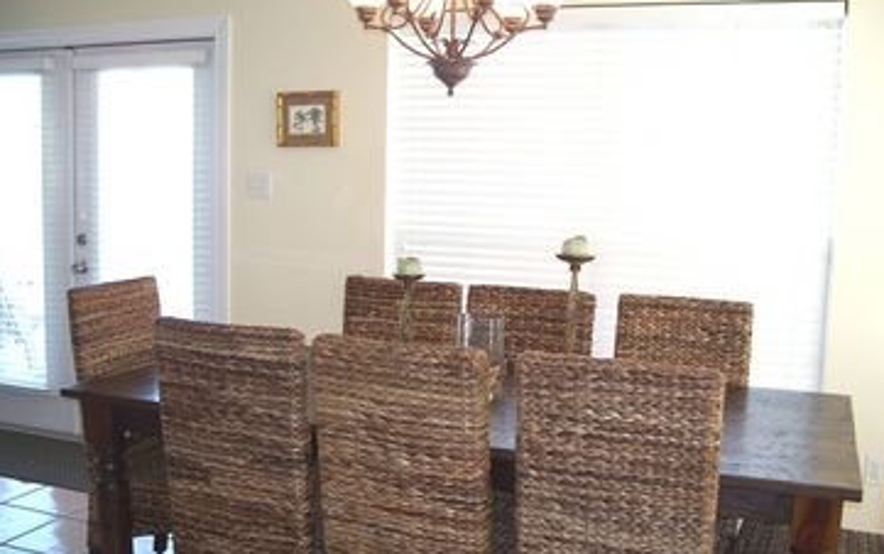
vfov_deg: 32.0
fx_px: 964
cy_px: 309
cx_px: 446
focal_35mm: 40
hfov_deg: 49.3
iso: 125
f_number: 2.8
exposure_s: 1/60
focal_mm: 7.8
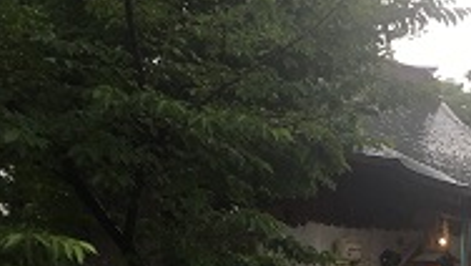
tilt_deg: +2.2
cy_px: 267
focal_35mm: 67
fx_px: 837
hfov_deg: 30.7
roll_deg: -0.9
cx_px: 371
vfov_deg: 17.6
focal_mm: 4.15
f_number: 2.2
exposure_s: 1/60
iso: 25
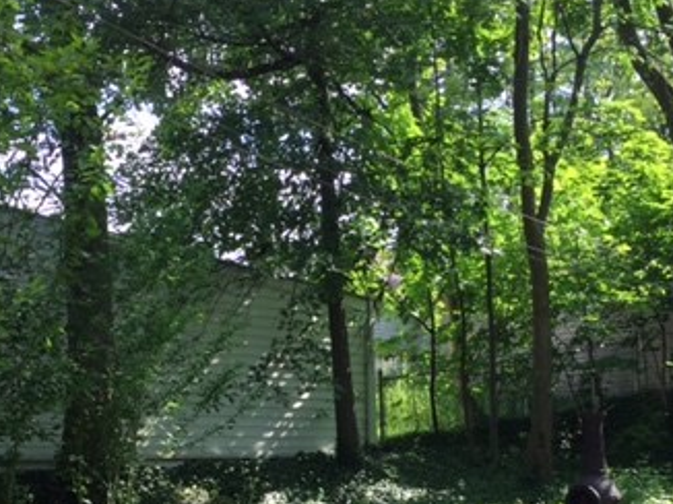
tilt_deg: +1.9
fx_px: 1107
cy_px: 434
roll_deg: -0.2
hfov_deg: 33.8
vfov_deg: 25.0
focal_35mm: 57
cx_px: 351
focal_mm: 4.15
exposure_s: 1/282
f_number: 2.2
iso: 32
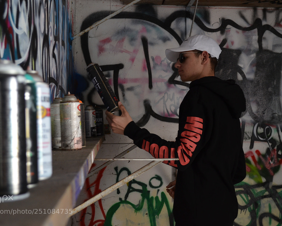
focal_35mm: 55
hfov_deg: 34.1
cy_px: 114
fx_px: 459
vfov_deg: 27.6
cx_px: 132
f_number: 4.8
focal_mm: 32
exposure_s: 1/30
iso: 800
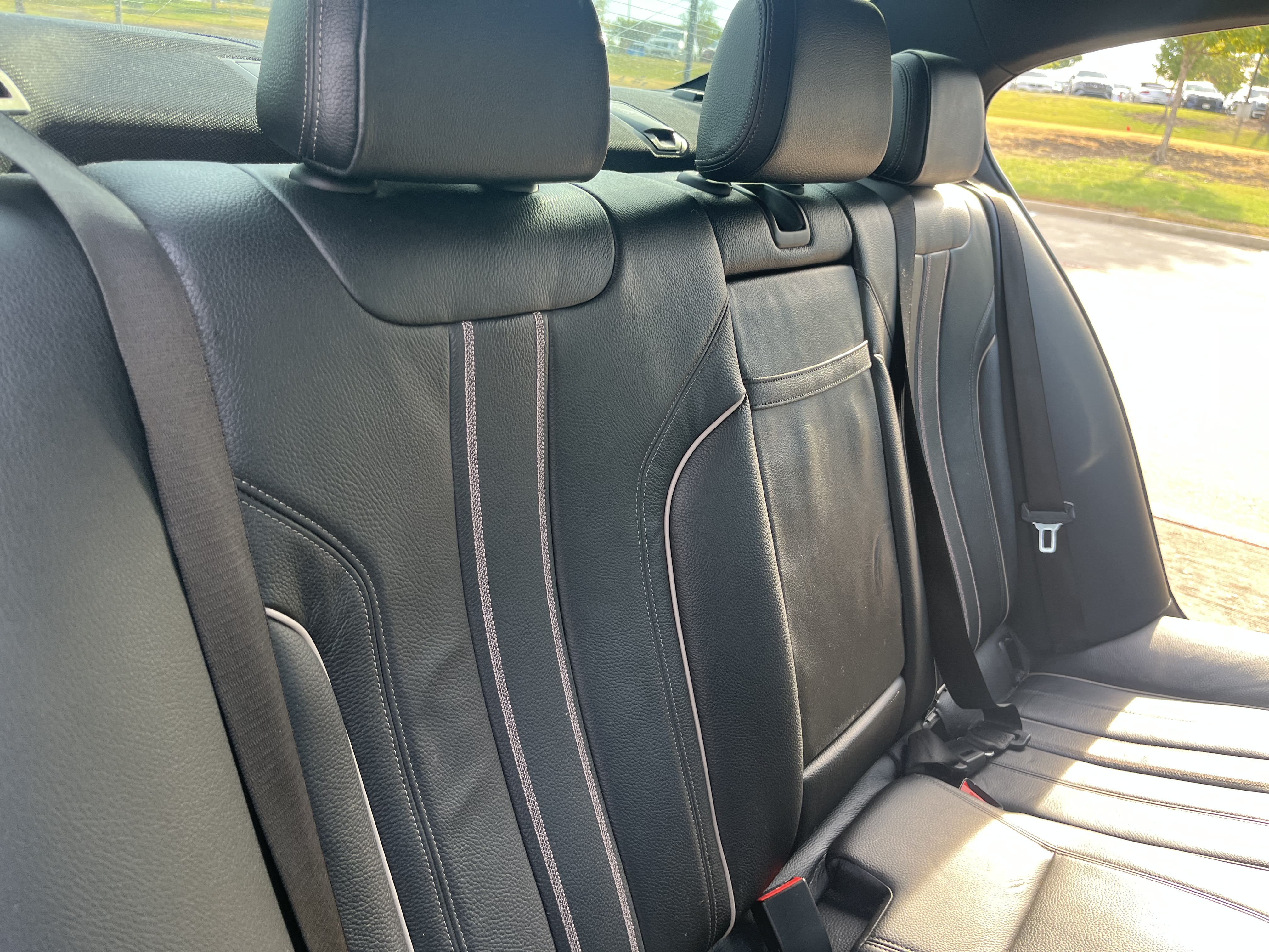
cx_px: 634
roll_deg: -7.3
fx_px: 953
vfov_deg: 53.1
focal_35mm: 26
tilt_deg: -22.0
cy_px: 476
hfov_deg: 67.3
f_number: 1.6
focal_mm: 5.1
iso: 64
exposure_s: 1/121
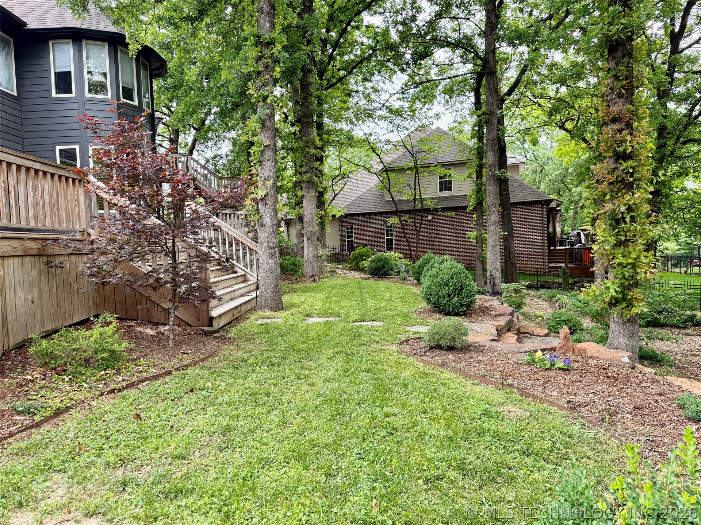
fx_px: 486
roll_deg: +2.4
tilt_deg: -1.0
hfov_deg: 71.6
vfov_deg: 56.8
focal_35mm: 24
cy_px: 262
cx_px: 350
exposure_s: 1/187
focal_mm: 6.76
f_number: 1.78
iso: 80
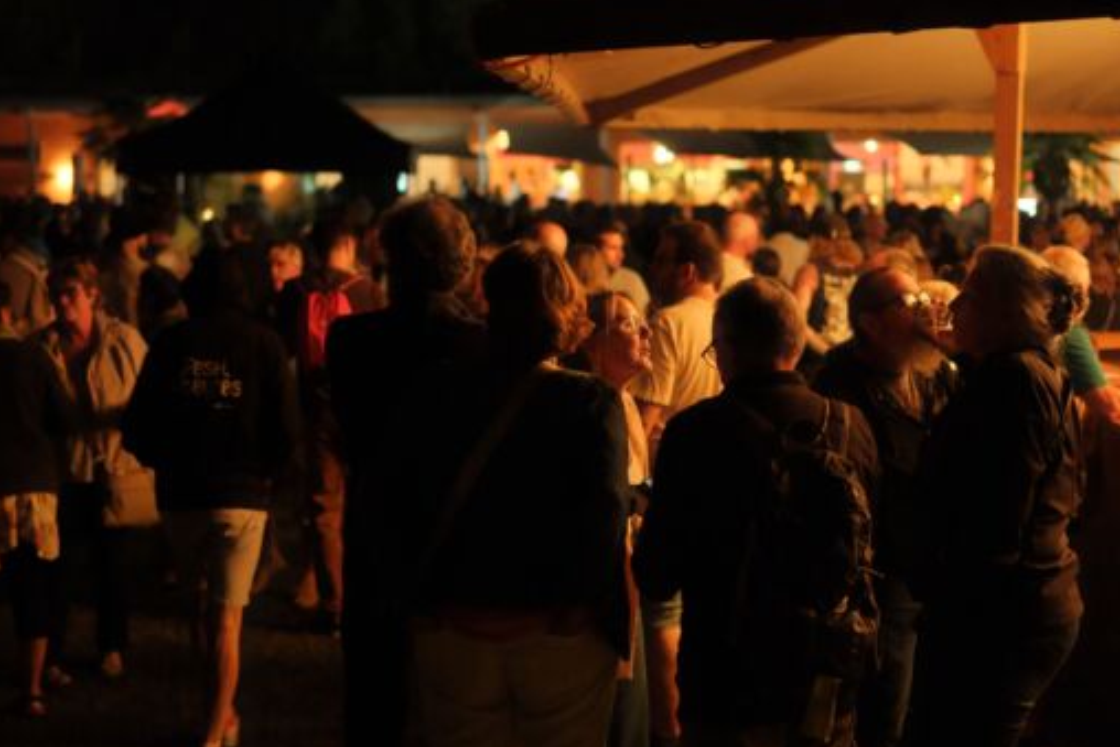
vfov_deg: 23.0
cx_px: 516
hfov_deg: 33.9
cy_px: 353
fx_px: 1836
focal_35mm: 59
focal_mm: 33
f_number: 1.4
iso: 3200
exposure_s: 1/60
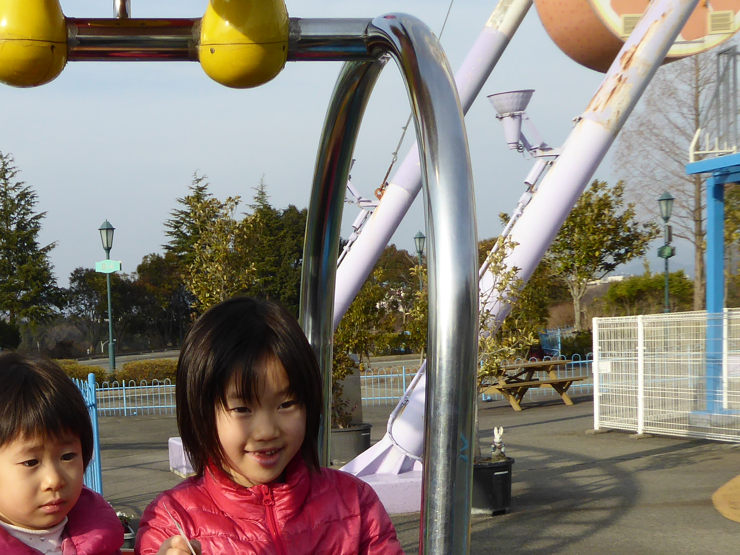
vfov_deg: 20.3
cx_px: 92
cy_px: 558
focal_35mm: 70
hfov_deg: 26.9
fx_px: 1497
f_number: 3.5
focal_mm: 5.4
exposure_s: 1/640
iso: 100
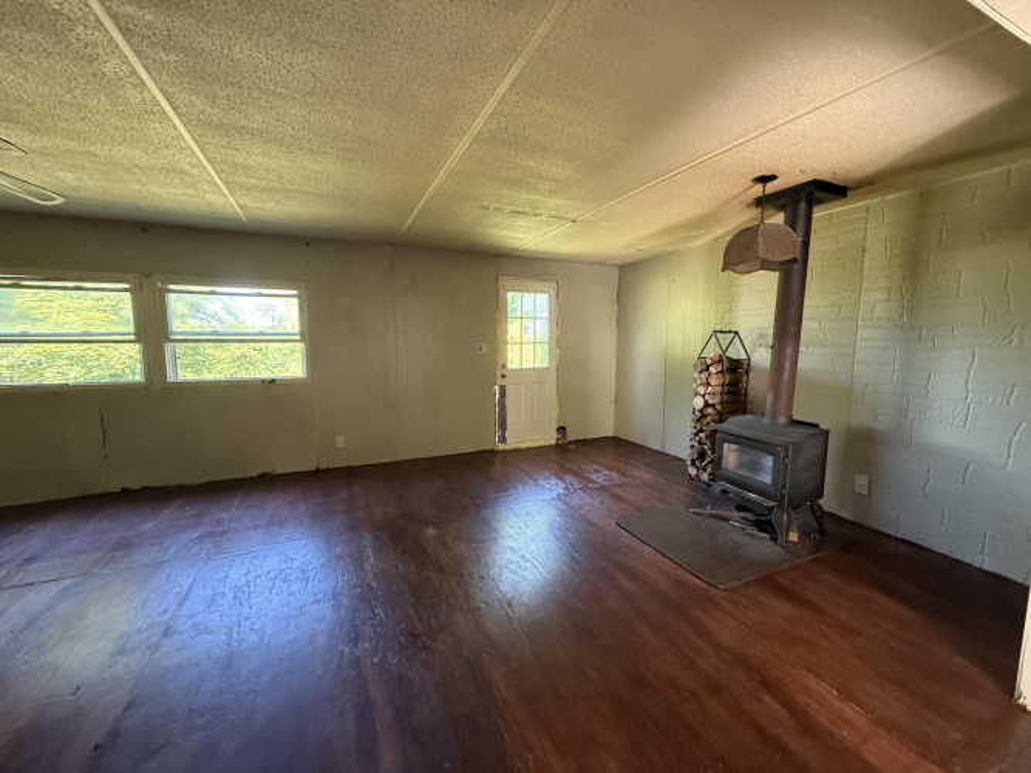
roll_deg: -0.4
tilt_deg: -5.9
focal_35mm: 14
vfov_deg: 85.7
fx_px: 417
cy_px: 386
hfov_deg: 102.1
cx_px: 516
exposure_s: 1/60
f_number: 2.2
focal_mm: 2.22
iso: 500
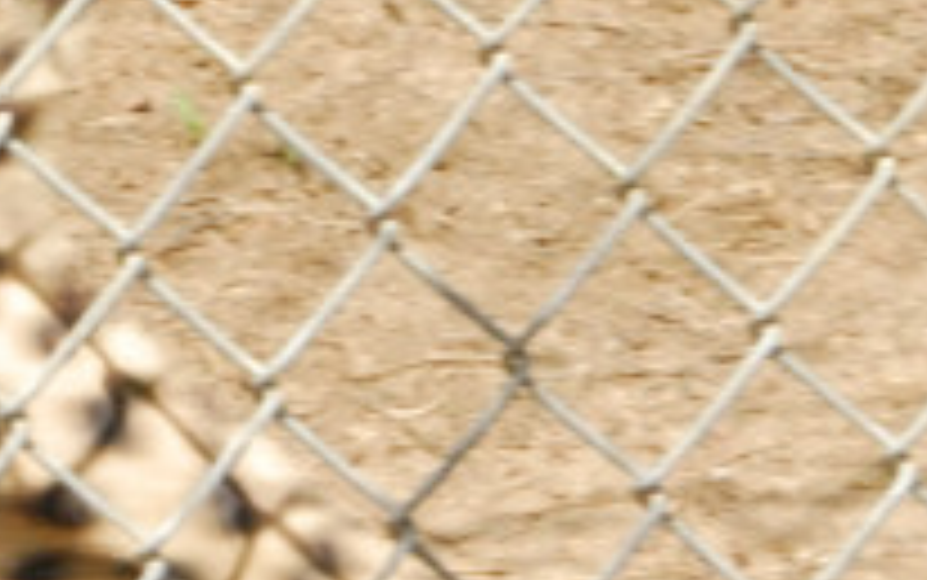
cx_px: -432
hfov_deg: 3.9
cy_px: -402
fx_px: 13523
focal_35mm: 535
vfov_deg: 2.5
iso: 1600
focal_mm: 90
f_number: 34
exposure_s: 1/90
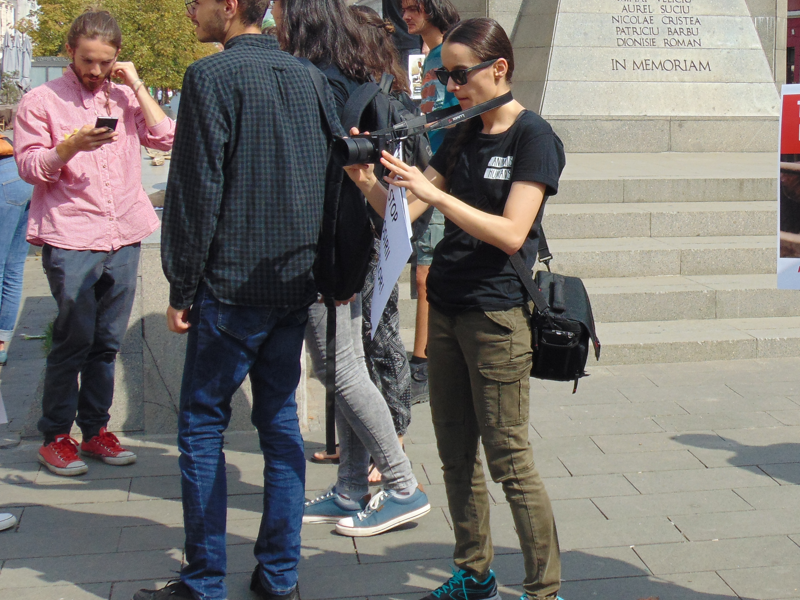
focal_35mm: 65
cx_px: 584
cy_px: 199
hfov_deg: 29.4
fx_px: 1502
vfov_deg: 22.5
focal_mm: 7.6
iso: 80
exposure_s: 1/200
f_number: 8.7
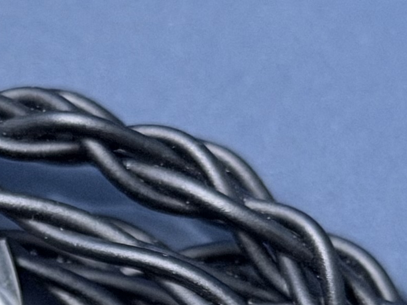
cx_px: -88
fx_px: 2892
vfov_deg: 5.9
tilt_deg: -56.5
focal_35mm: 246
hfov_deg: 8.0
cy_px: 593
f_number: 1.78
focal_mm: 6.76
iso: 200
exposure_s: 1/40
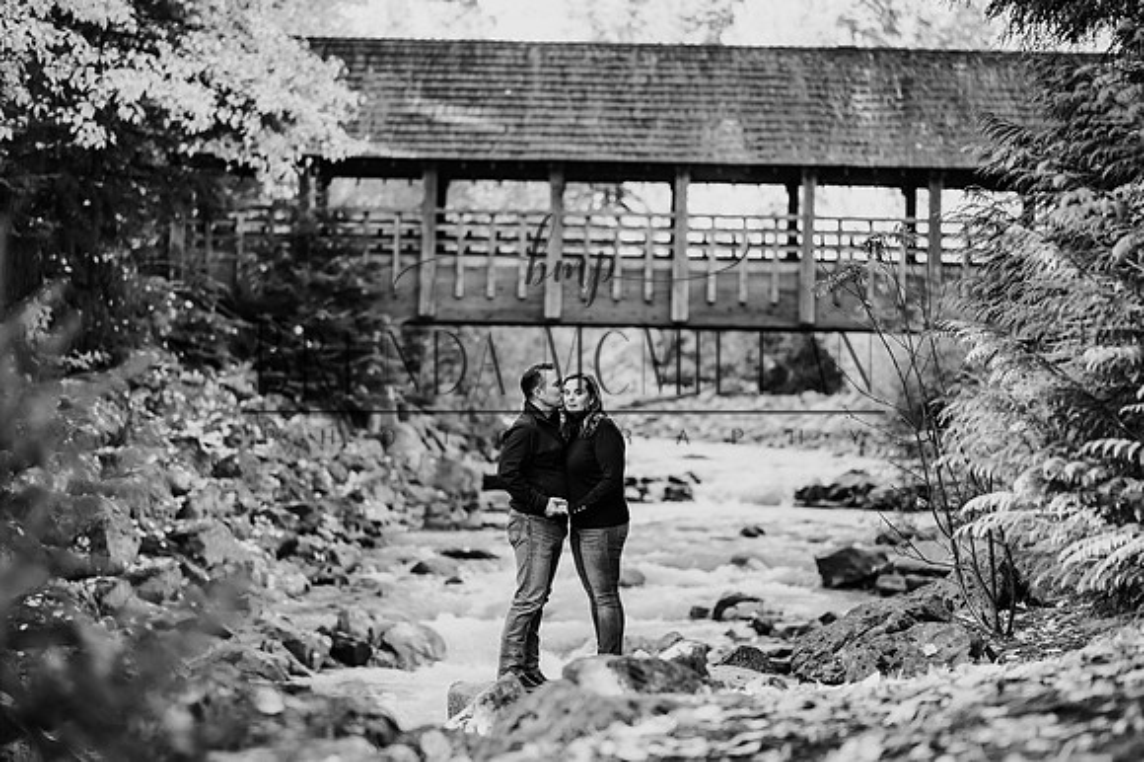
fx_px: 2699
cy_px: 381
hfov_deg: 23.9
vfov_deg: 16.1
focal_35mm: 85
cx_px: 572
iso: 500
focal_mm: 85
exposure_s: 1/800
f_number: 1.8
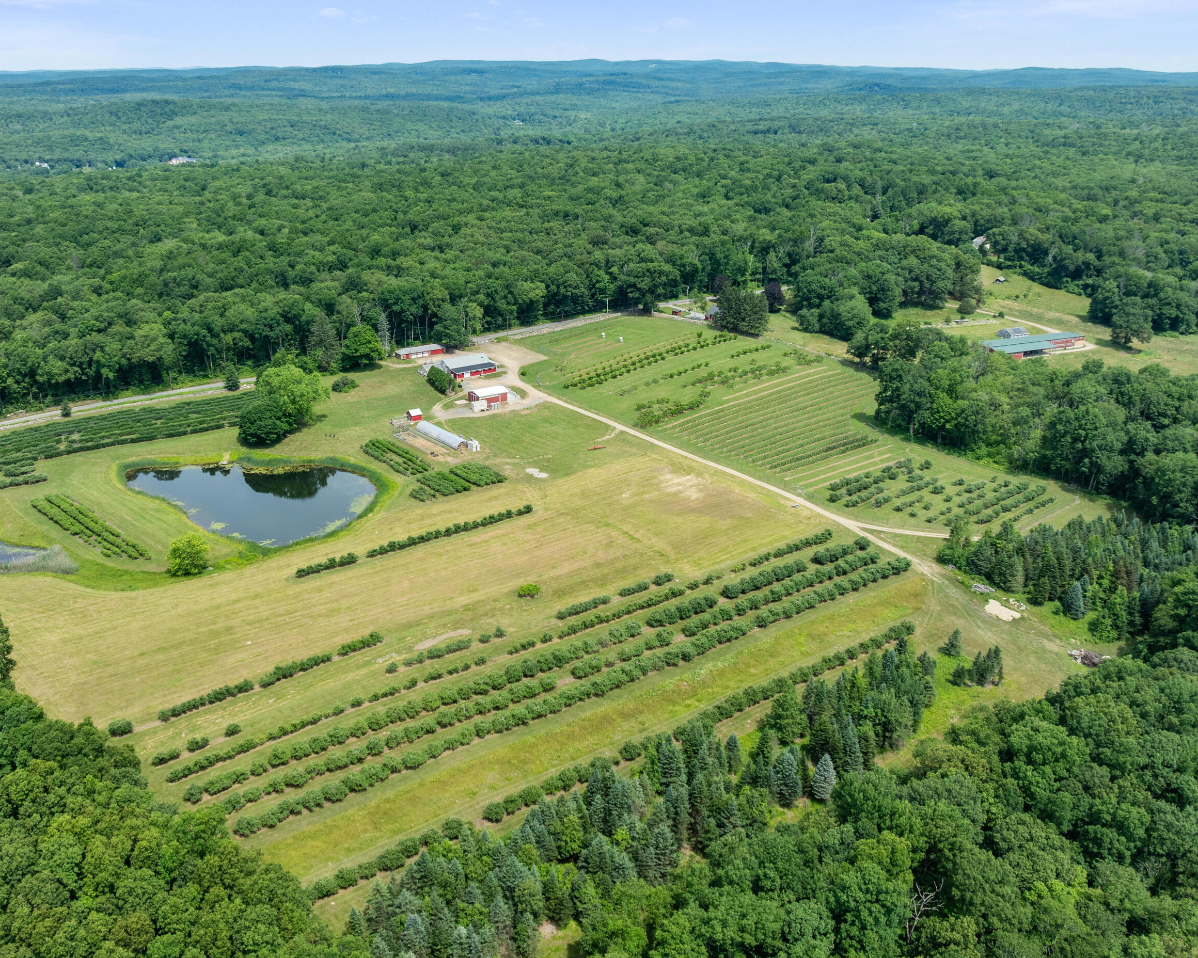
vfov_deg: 47.1
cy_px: 503
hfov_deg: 57.0
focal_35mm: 31
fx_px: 1099
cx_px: 514
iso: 130
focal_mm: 12.29
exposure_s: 1/1600
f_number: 2.8
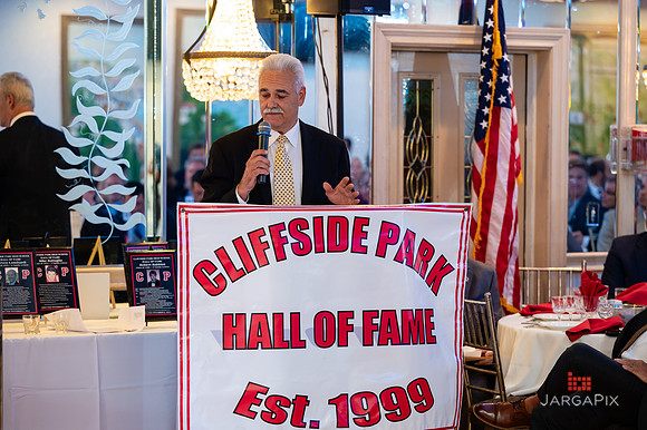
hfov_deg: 18.5
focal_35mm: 111
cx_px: 324
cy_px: 215
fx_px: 1987
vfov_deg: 12.4
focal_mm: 110
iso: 1250
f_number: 3.2
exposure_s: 1/125
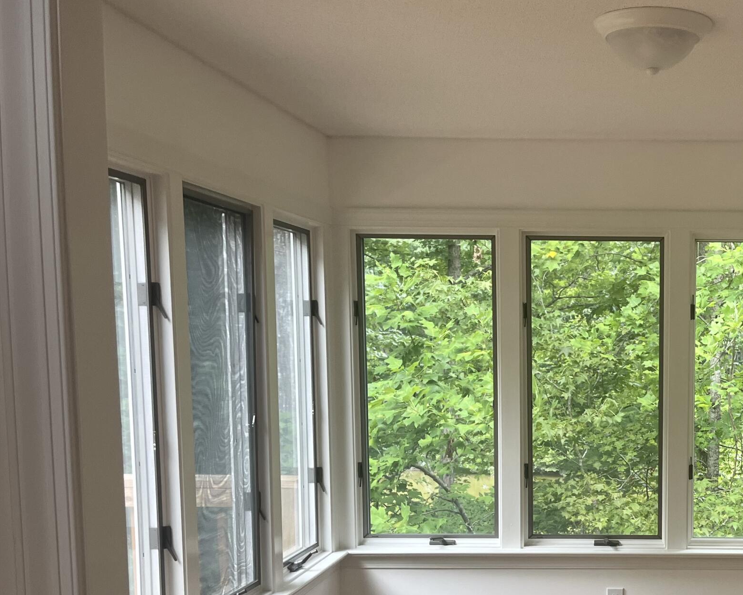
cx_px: 663
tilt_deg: -6.8
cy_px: 461
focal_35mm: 49
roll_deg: +0.3
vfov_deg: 30.2
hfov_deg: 35.9
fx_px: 1077
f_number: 1.6
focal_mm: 5.1
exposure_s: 1/122
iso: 80
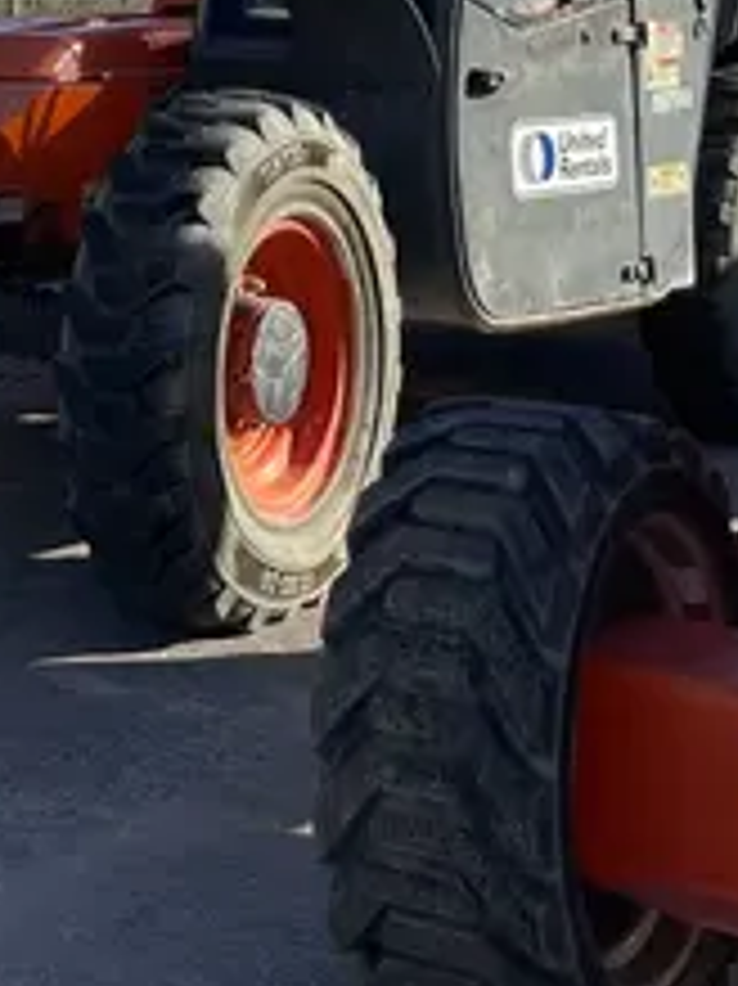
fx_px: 2475
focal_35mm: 87
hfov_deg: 16.5
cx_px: -72
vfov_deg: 19.3
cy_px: -556
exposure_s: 1/4000
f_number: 1.6
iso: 50
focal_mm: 4.2
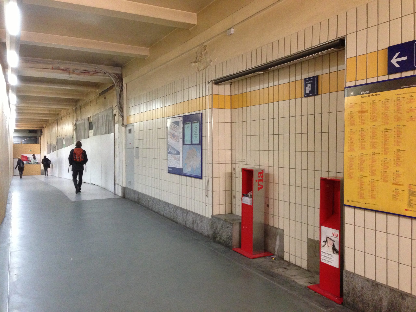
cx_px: 208
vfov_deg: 42.9
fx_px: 397
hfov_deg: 55.4
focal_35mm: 33
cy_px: 156
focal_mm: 4.13
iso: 400
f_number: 2.4
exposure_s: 1/20
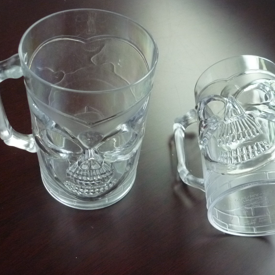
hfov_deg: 40.8
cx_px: 157
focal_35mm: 41
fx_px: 369
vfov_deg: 40.9
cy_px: 132
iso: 400
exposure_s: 1/20
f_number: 2.8
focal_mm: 5.5
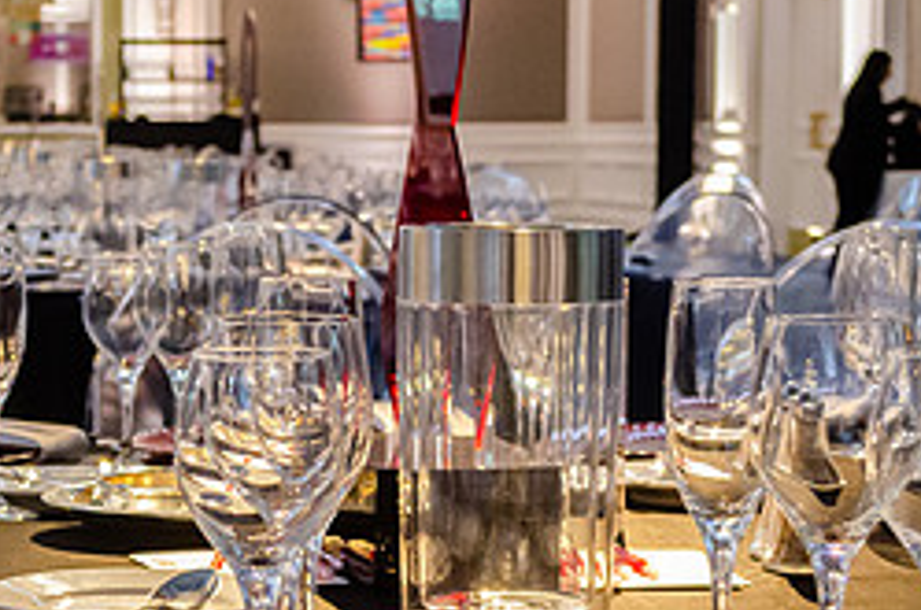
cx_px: 166
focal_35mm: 113
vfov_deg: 12.0
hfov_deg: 18.0
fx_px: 2885
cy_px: 503
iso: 3200
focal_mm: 32
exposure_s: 1/20
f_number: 4.8
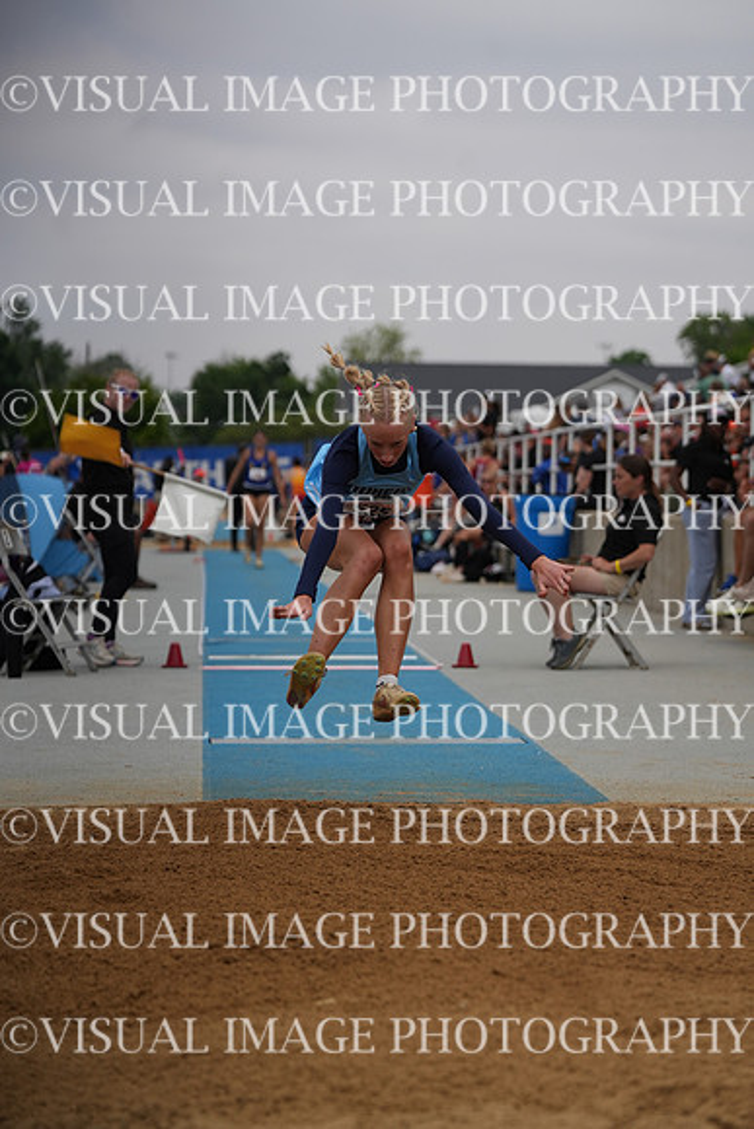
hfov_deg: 12.0
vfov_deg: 17.9
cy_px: 564
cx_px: 377
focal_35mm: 114
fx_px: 3579
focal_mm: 114
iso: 400
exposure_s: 1/8000
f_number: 4
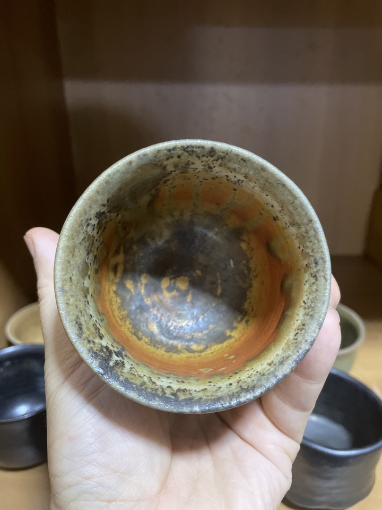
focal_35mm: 26
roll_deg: +0.9
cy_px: 255
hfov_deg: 53.1
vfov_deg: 67.3
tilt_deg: -22.6
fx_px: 383
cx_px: 191
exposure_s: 1/40
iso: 500
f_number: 1.6
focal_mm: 4.2
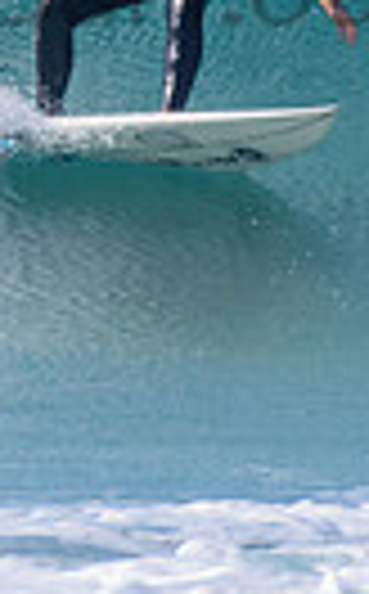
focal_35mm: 3366
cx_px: 171
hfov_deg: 0.4
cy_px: -79
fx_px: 54398
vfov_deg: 0.6
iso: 320
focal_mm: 500
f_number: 5.6
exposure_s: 1/2000
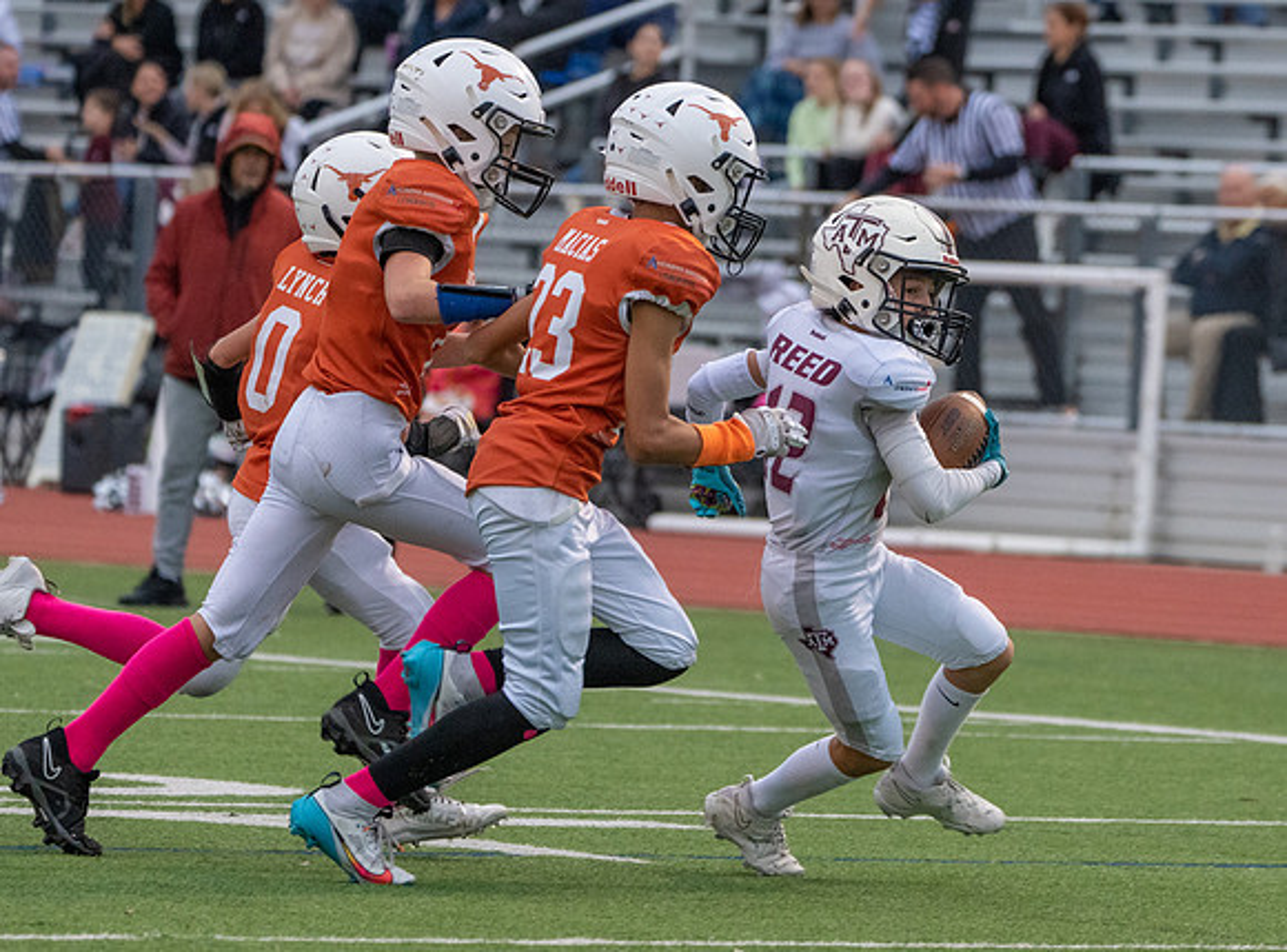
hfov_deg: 5.8
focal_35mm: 343
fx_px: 12705
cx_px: 926
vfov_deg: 4.3
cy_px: 504
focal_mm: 215
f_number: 5.6
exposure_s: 1/1000
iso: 3200
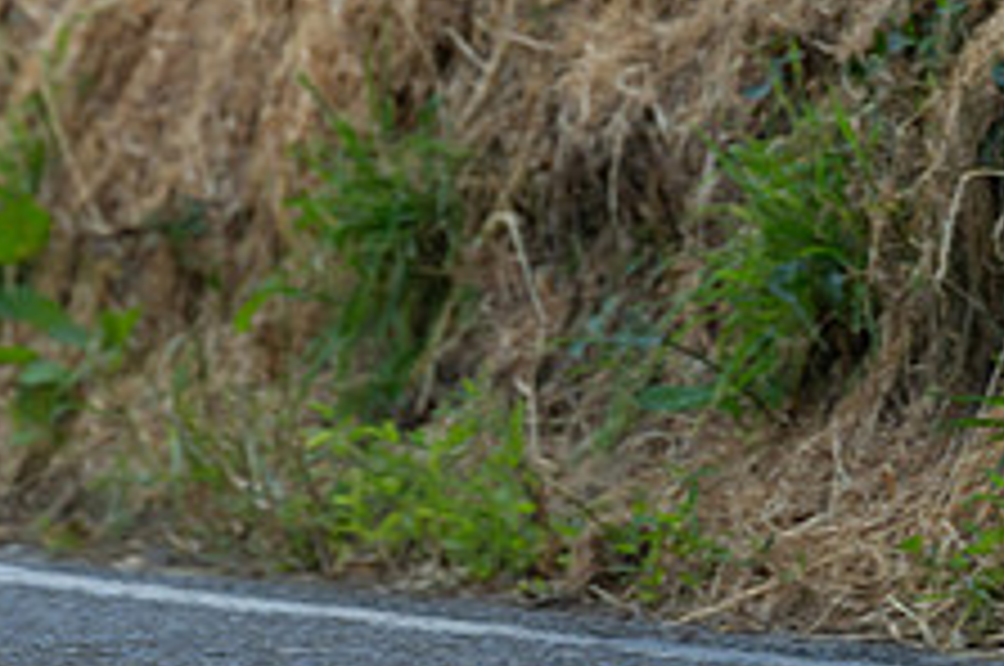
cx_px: -121
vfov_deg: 1.8
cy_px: -276
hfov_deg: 2.7
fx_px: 21137
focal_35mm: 759
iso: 500
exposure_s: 1/1000
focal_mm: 200
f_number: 3.5
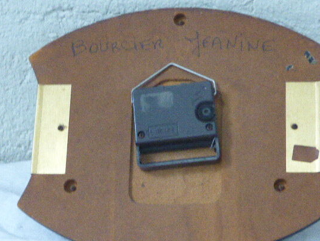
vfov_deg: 11.2
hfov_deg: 14.9
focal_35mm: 132
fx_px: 1221
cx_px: 187
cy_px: 111
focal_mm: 18.2
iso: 1600
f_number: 5.3
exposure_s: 1/30
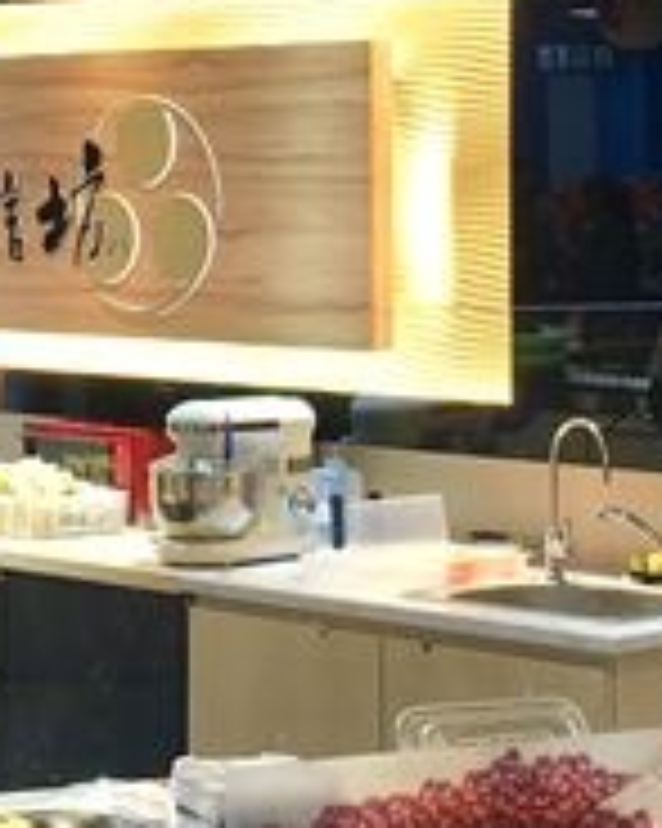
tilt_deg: +2.5
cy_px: 68
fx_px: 3015
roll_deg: -0.4
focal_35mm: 123
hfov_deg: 12.5
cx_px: 297
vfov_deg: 15.5
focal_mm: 4.15
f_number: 2.2
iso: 25
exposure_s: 1/40
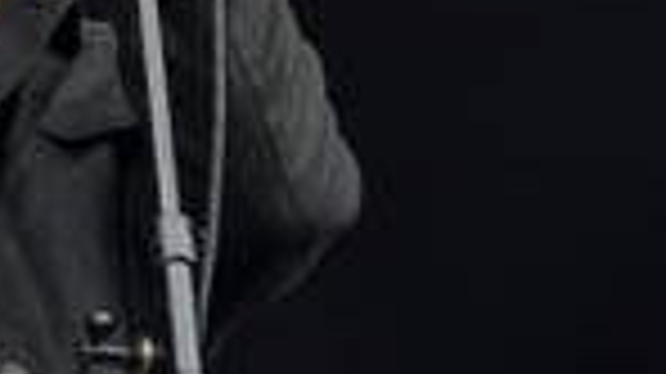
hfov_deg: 3.4
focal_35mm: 640
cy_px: 5
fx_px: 11294
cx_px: 115
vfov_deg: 1.9
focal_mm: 200
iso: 800
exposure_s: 1/320
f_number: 4
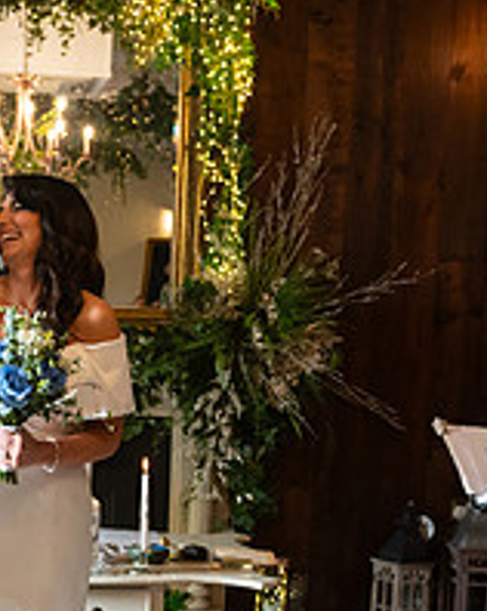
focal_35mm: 88
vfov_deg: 21.4
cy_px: 526
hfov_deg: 17.3
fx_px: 1588
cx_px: 92
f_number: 3.5
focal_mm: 32
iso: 800
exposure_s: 1/160
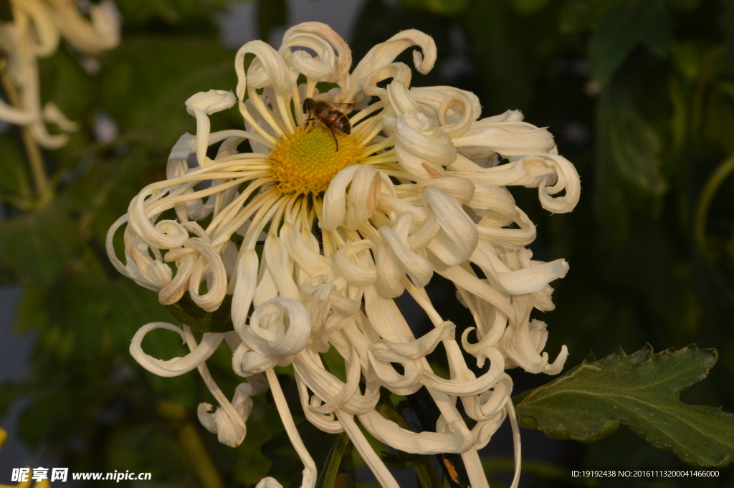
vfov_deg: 4.9
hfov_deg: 7.4
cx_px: 367
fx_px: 5653
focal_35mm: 278
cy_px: 244
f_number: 18
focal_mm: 185
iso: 640
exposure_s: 1/250
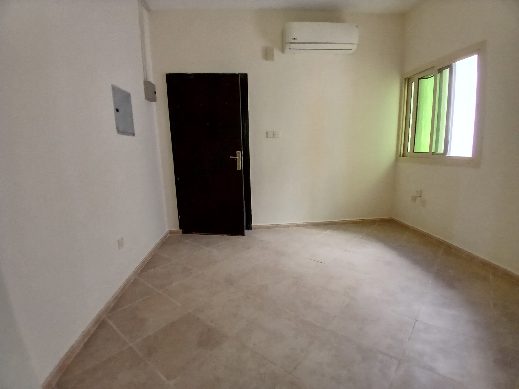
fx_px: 255
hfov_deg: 91.0
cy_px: 194
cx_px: 260
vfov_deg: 74.7
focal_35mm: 17
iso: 125
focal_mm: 1.4
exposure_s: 1/33.3
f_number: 2.2
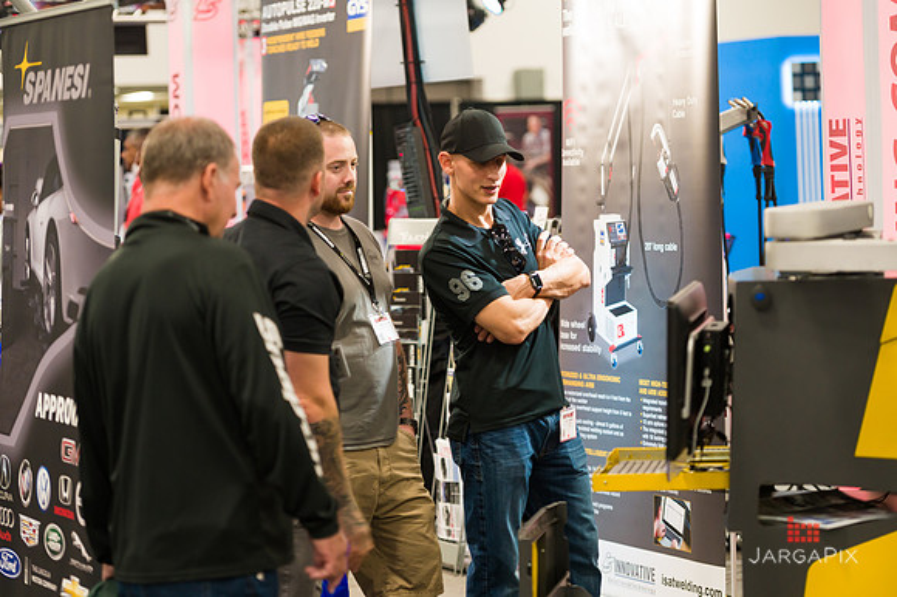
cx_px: 448
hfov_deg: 19.5
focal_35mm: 105
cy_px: 298
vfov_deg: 13.0
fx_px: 2615
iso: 1600
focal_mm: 105
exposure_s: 1/200
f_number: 3.2
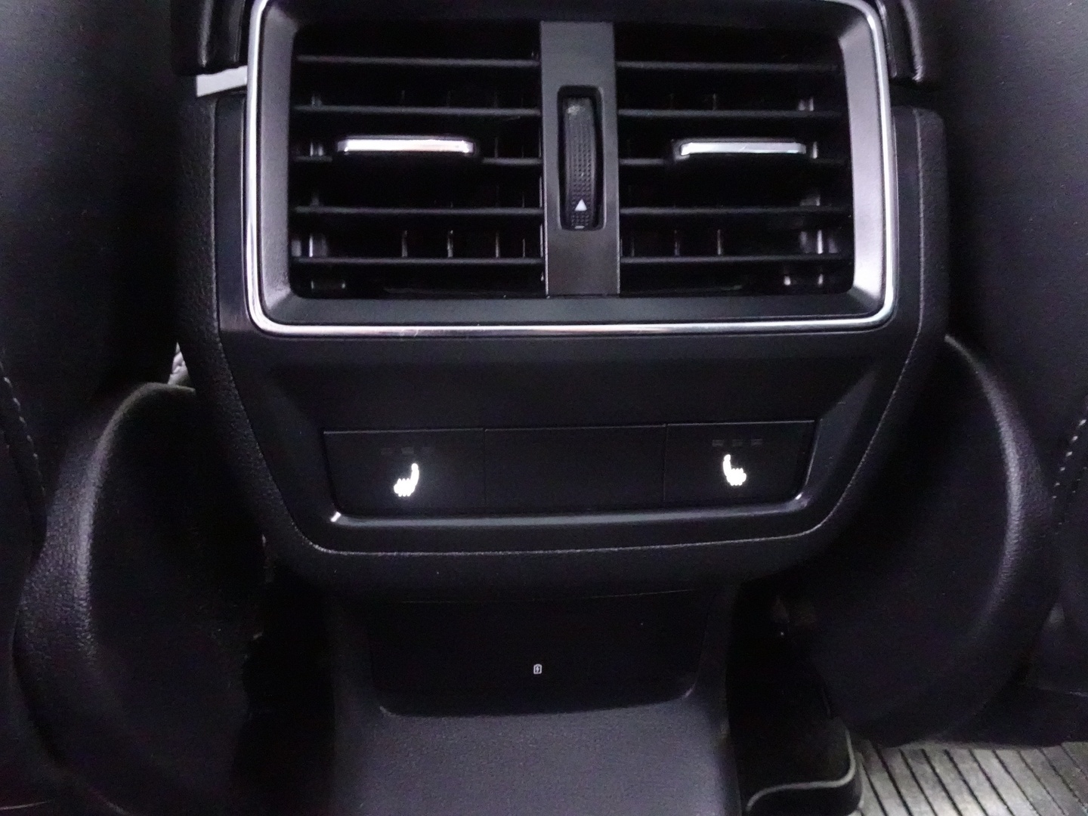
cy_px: 408
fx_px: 754
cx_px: 544
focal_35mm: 24
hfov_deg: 71.6
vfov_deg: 56.8
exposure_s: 1/4
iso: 3200
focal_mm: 4.25
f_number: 3.5
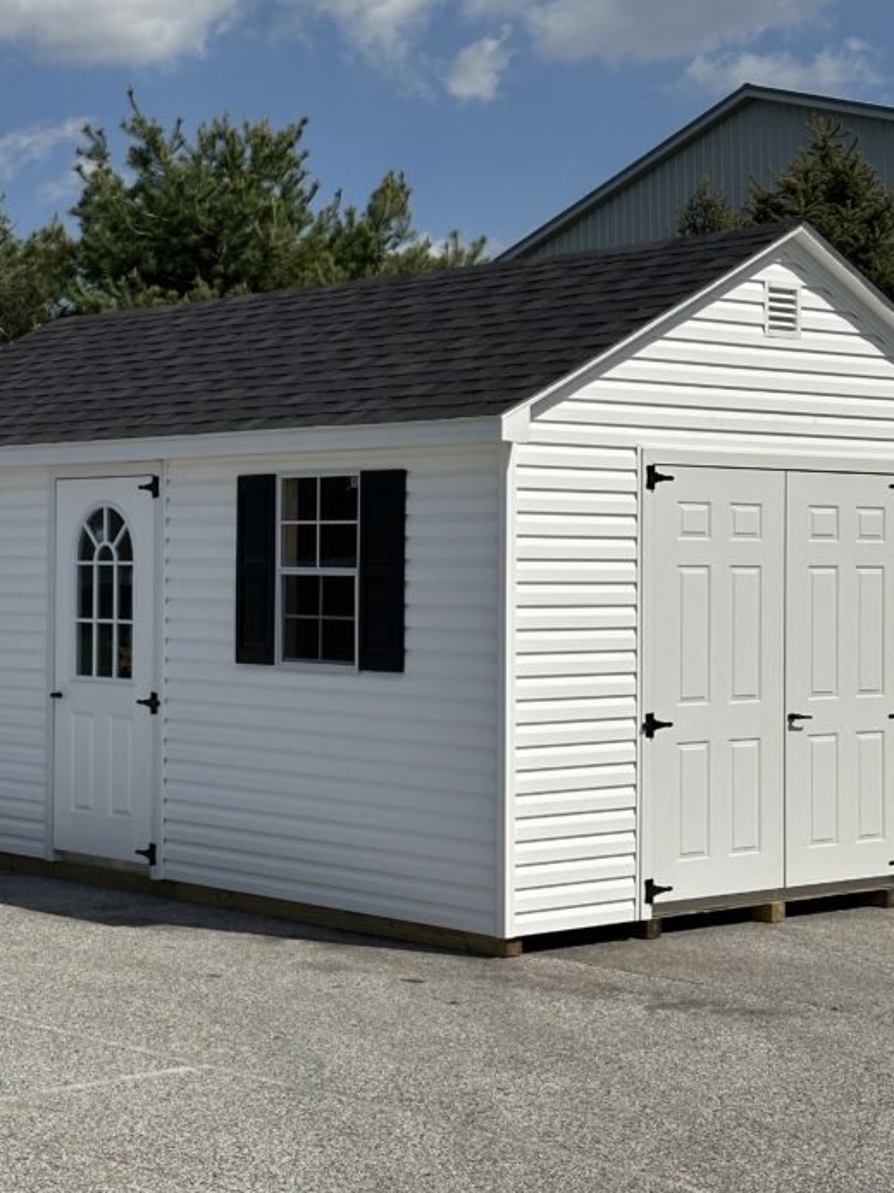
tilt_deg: +3.4
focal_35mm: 71
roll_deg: +0.0
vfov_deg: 27.4
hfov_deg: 20.7
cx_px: 415
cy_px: 528
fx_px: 2445
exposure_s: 1/10870
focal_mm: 6.86
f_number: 1.78
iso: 64
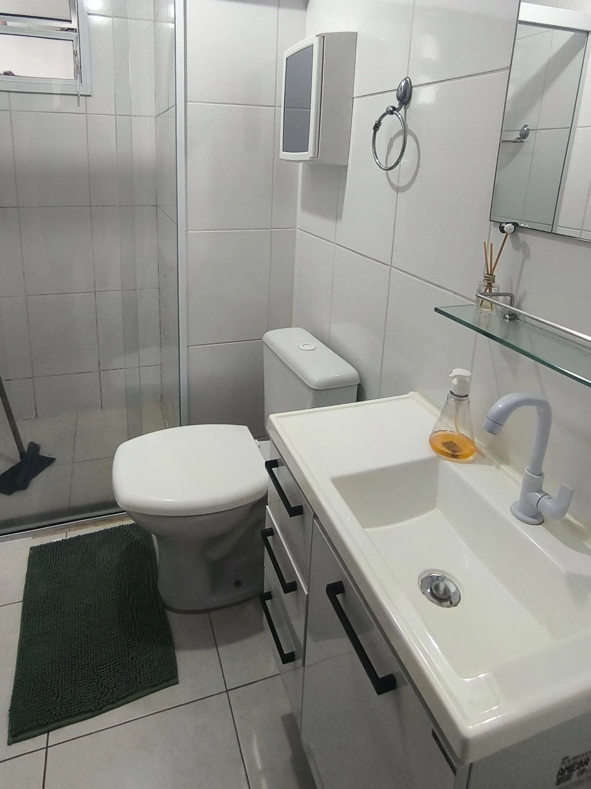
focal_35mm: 22
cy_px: 275
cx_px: 264
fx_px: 501
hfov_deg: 60.9
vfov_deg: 74.5
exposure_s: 1/40
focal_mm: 1.65
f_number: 2.2
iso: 160
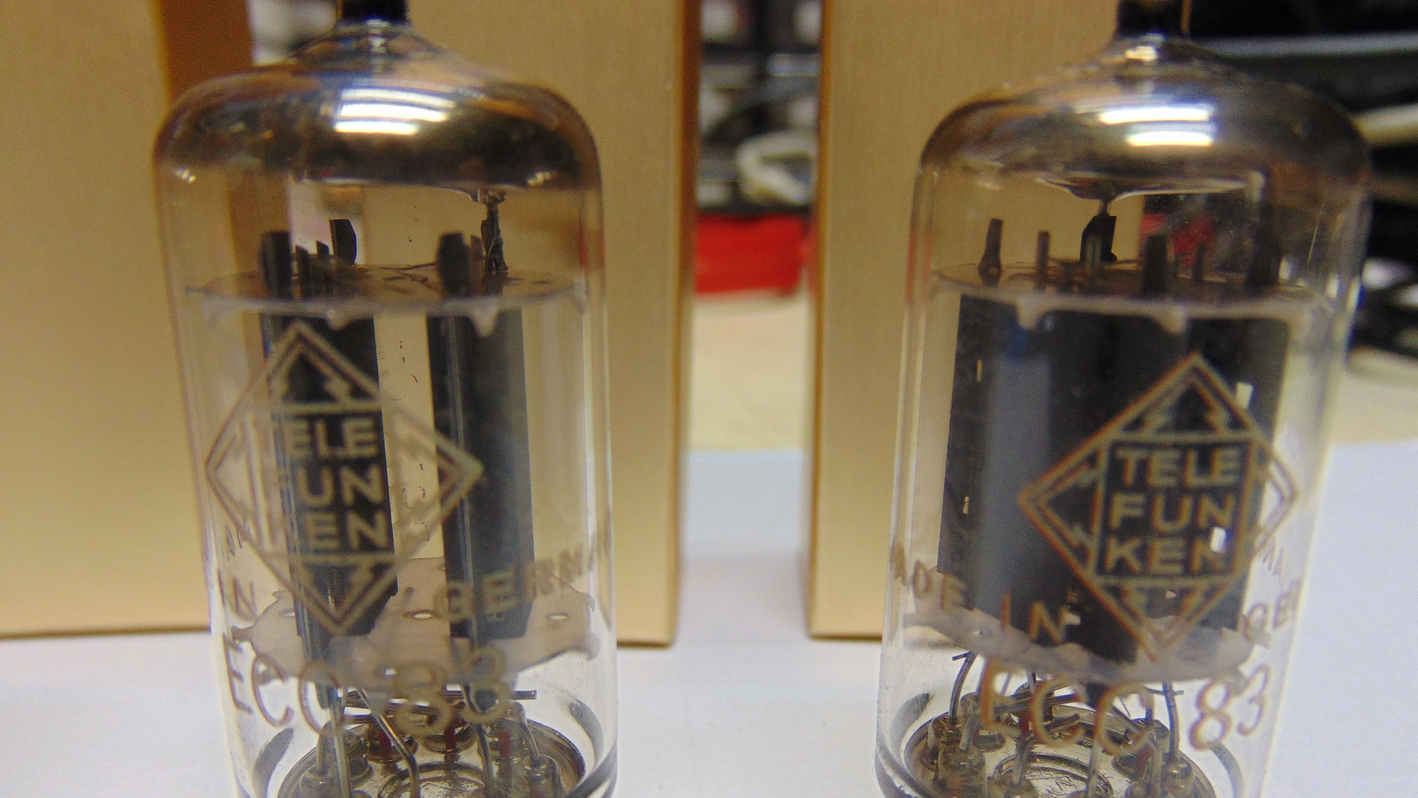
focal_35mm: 30
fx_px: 1128
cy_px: 532
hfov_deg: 64.3
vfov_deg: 38.5
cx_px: 677
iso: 100
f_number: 3
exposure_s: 1/30
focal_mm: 4.5
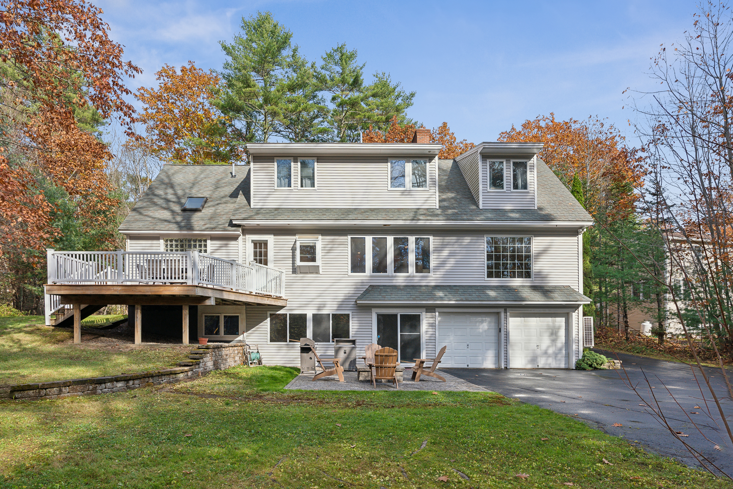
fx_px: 387
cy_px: 244
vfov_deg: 64.6
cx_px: 366
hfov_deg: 86.9
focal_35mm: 19
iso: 320
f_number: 7.1
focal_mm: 19
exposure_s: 1/320
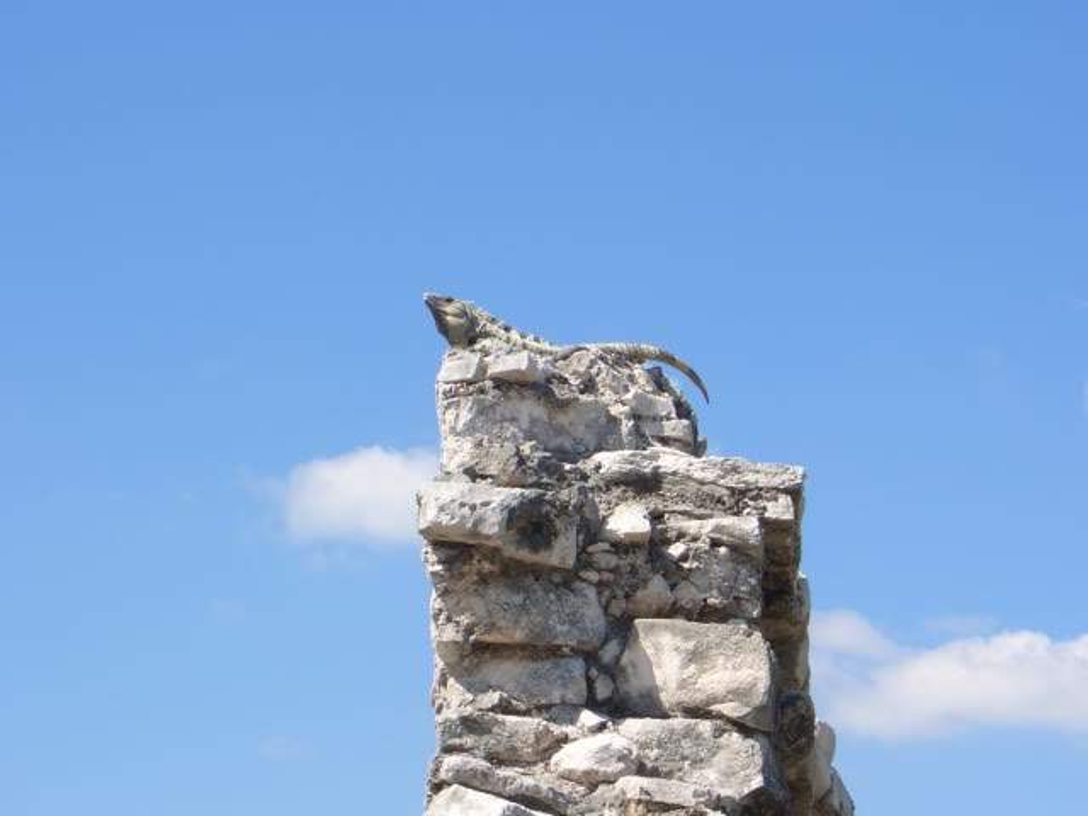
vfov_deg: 12.7
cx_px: 544
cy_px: 408
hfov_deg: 16.8
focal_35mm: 117
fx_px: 3677
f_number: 8.4
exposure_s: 1/160
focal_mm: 24
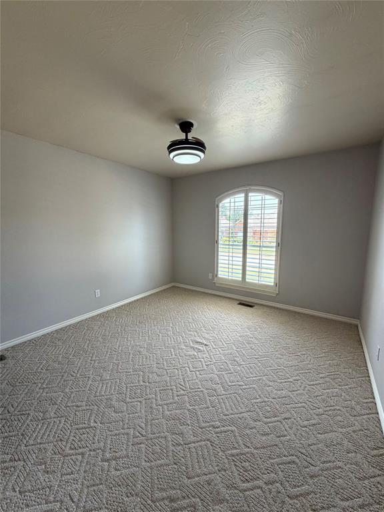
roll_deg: +0.0
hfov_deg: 85.7
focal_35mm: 14
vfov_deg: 102.1
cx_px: 192
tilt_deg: -7.8
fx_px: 207
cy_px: 256
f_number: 2.2
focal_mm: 2.22
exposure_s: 1/121
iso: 200
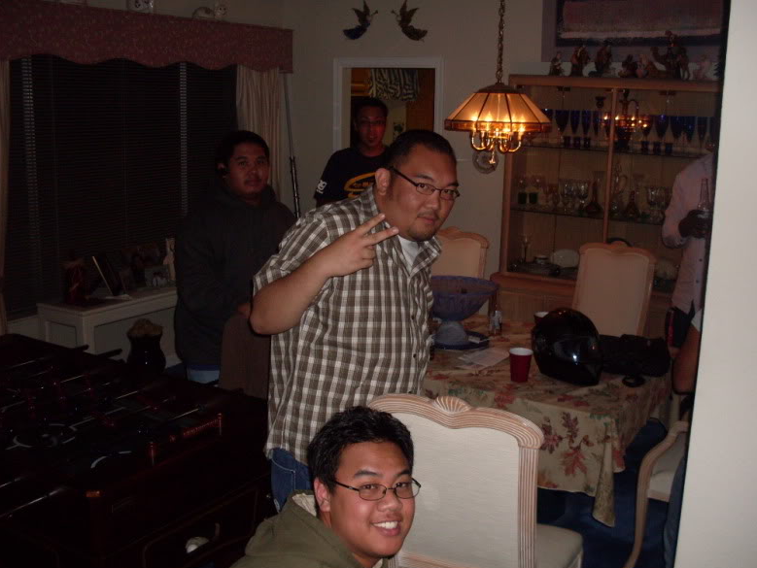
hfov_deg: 47.8
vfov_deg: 36.8
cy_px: 284
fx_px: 853
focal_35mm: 39
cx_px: 386
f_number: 2.8
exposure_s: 1/45
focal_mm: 6.3
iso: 100
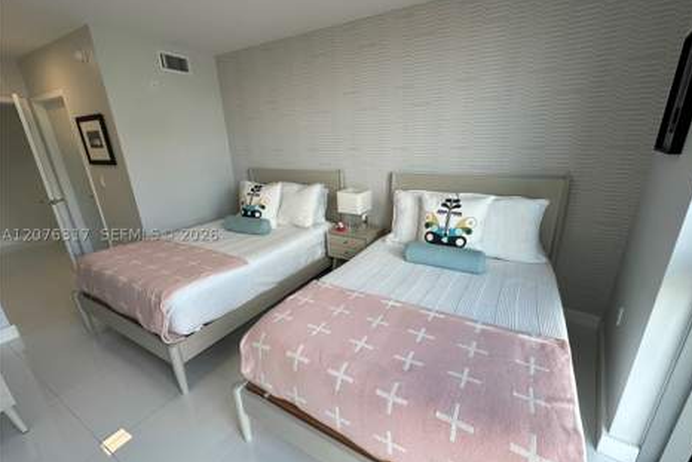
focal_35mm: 15
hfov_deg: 100.4
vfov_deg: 77.4
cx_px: 355
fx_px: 288
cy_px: 235
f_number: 2.2
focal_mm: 2.22
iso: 40
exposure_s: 1/99
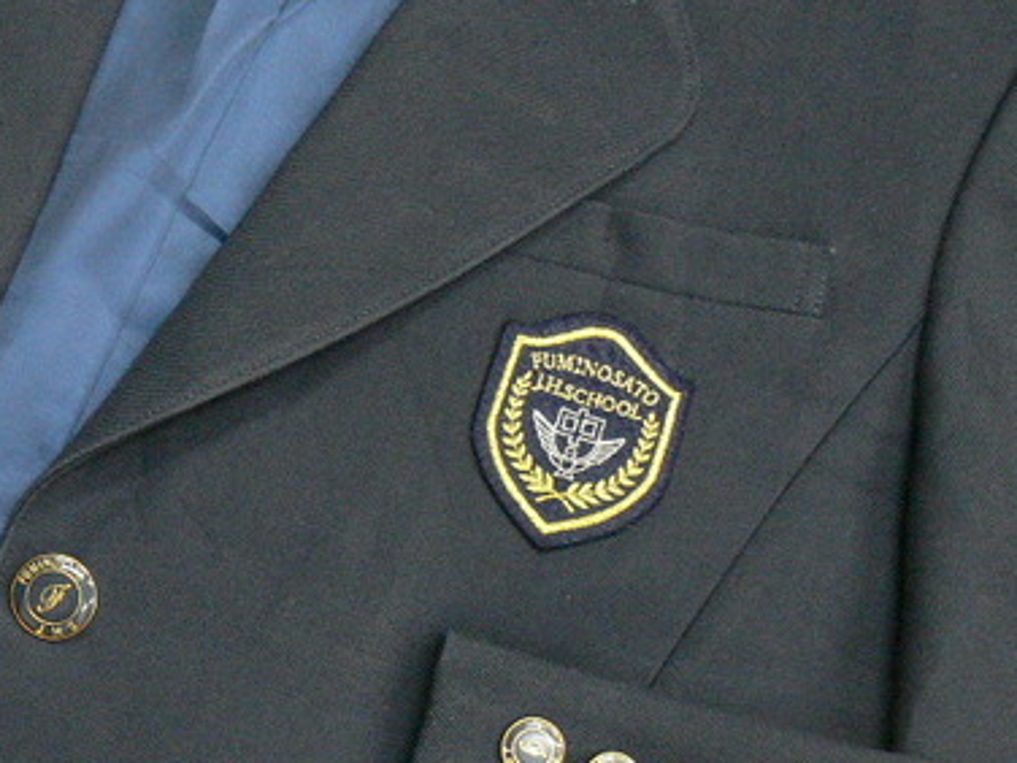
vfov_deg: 15.7
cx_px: -149
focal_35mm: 93
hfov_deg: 20.0
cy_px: 682
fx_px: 2732
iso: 200
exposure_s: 1/13
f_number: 2.8
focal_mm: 7.4
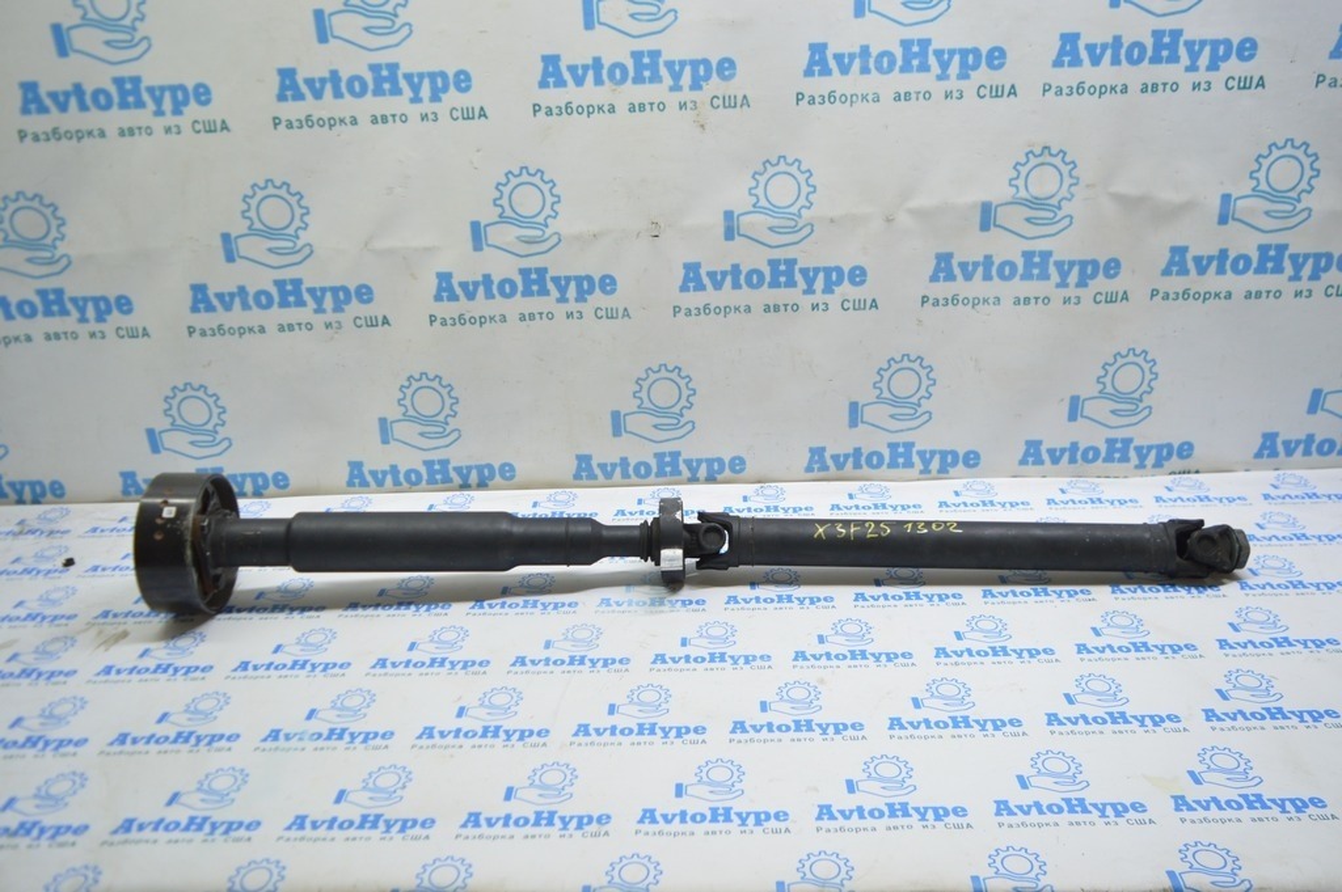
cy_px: 446
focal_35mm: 27
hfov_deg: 67.4
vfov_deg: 47.9
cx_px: 671
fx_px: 1006
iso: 400
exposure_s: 1/50
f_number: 3.5
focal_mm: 18
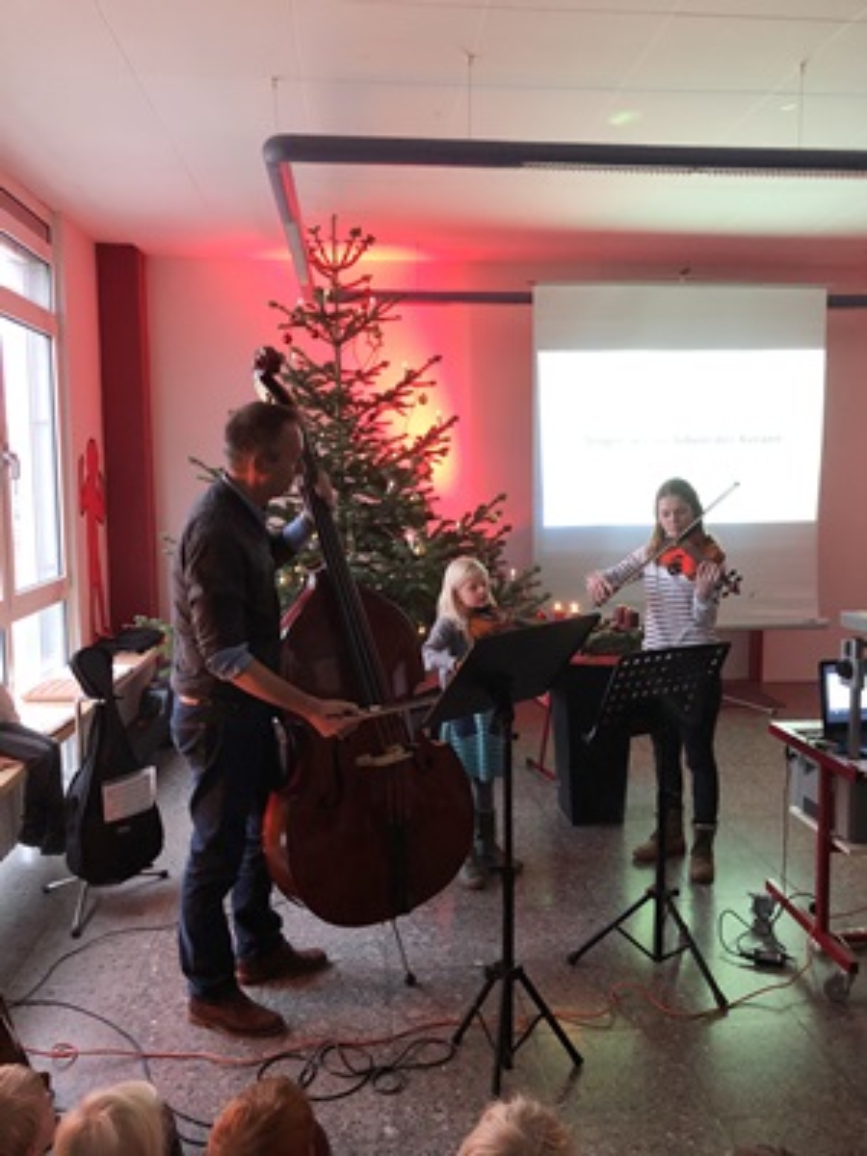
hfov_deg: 49.7
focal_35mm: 28
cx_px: 434
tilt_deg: -5.4
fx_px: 935
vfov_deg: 63.4
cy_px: 578
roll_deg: +0.7
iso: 100
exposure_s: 1/14
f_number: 1.8
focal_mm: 3.99
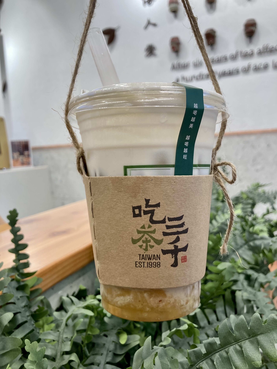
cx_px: 138
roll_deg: +0.3
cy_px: 184
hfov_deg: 49.7
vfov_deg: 63.4
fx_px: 299
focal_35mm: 28
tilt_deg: -6.2
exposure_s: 1/120
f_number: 1.8
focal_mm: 3.99
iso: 40
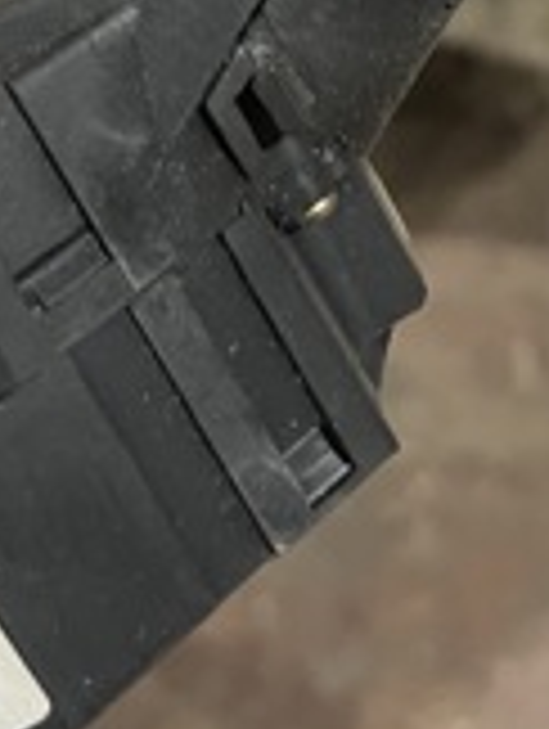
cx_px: 356
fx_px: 1624
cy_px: -230
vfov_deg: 22.5
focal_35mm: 77
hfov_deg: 19.1
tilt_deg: -34.0
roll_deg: +27.3
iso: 640
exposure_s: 1/25
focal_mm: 5.1
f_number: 1.6
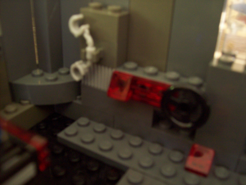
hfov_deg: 51.4
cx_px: 123
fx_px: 256
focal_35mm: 36
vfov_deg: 39.6
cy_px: 92
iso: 200
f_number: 2.7
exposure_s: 1/2
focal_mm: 6
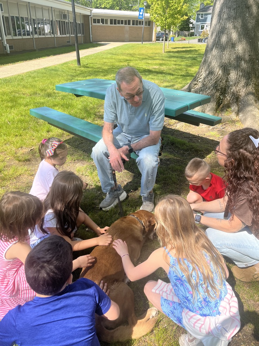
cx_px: 130
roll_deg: -1.0
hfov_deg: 53.1
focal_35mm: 26
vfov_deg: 67.3
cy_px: 173
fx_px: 259
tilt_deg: -27.4
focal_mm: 5.1
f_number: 1.6
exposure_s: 1/951
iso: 50
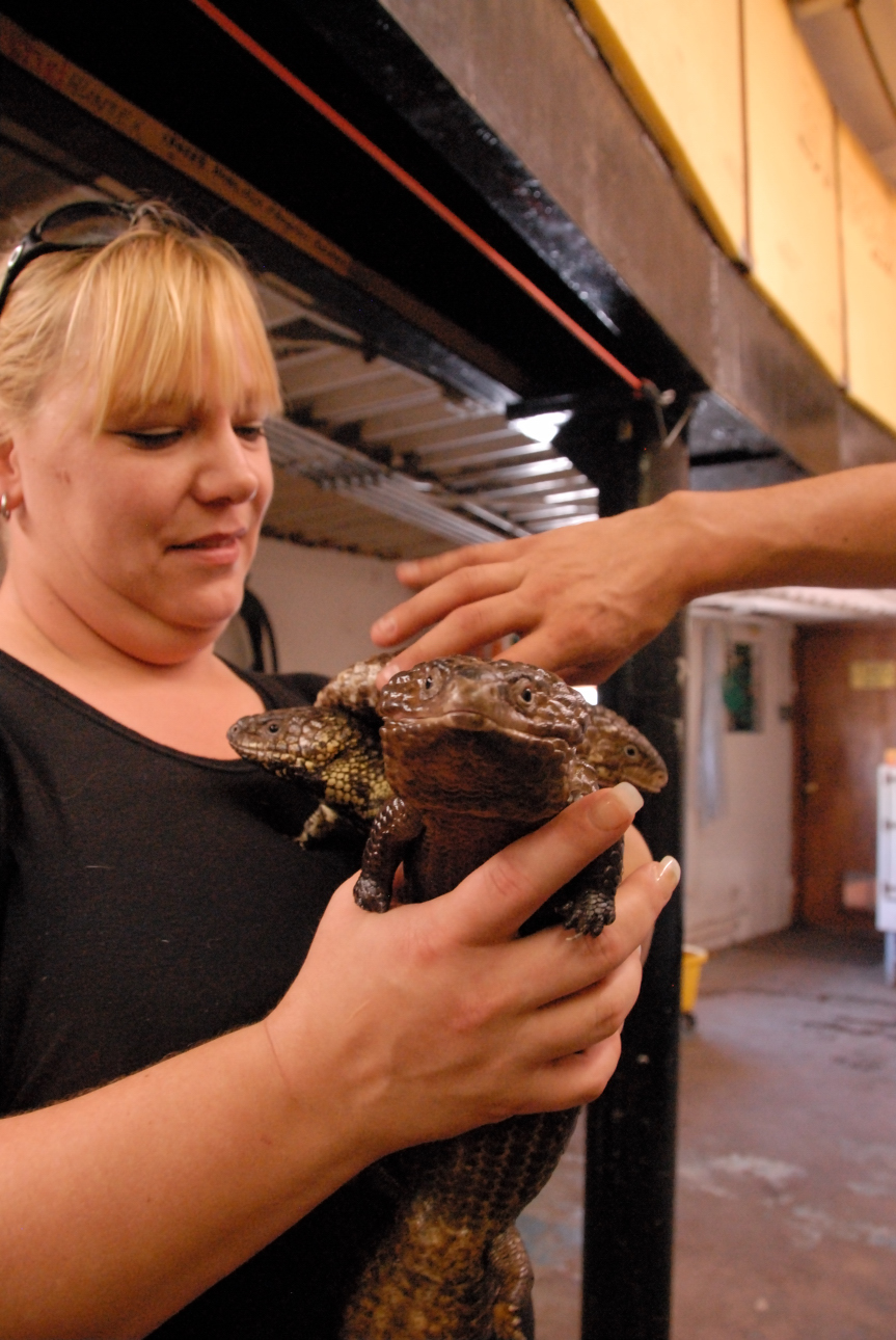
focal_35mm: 27
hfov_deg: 48.0
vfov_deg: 67.3
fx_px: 1005
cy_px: 670
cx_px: 448
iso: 1600
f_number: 4.8
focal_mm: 18
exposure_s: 1/50
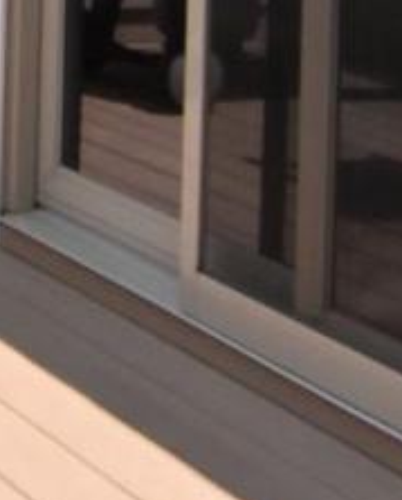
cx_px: -364
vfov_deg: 15.9
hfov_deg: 12.7
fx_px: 1618
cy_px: -289
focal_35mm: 109
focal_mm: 12
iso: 800
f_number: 14
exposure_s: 1/800
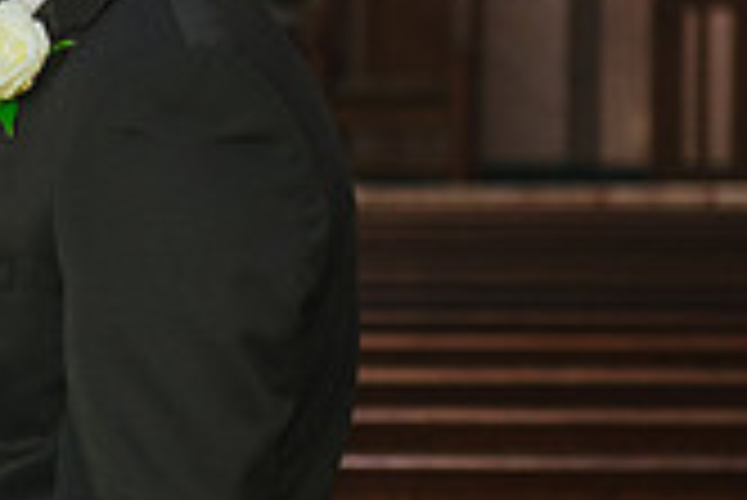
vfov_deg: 5.5
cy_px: 155
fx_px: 5171
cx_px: -459
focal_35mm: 249
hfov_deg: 8.1
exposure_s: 1/160
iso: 1250
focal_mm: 70
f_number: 3.5
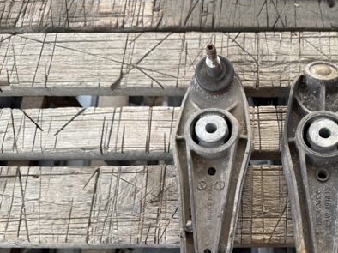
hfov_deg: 46.1
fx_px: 381
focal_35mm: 39
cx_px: 255
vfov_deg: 35.7
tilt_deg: -71.1
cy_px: 198
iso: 100
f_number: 1.78
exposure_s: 1/121
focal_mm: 6.76
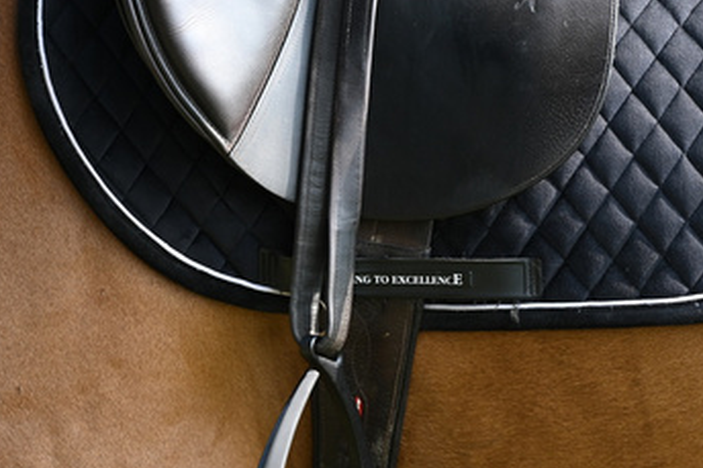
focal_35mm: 209
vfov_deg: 6.6
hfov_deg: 9.8
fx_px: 4079
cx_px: 337
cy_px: 357
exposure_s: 1/640
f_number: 4
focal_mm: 120
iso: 400
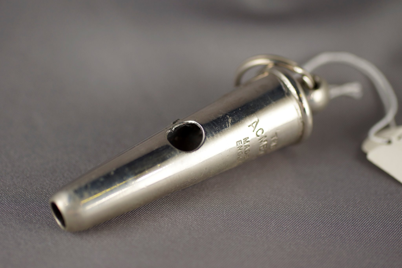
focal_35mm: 75
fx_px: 837
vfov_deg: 18.2
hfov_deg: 27.0
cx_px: 201
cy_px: 134
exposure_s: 1/60
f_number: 2.8
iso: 200
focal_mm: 50
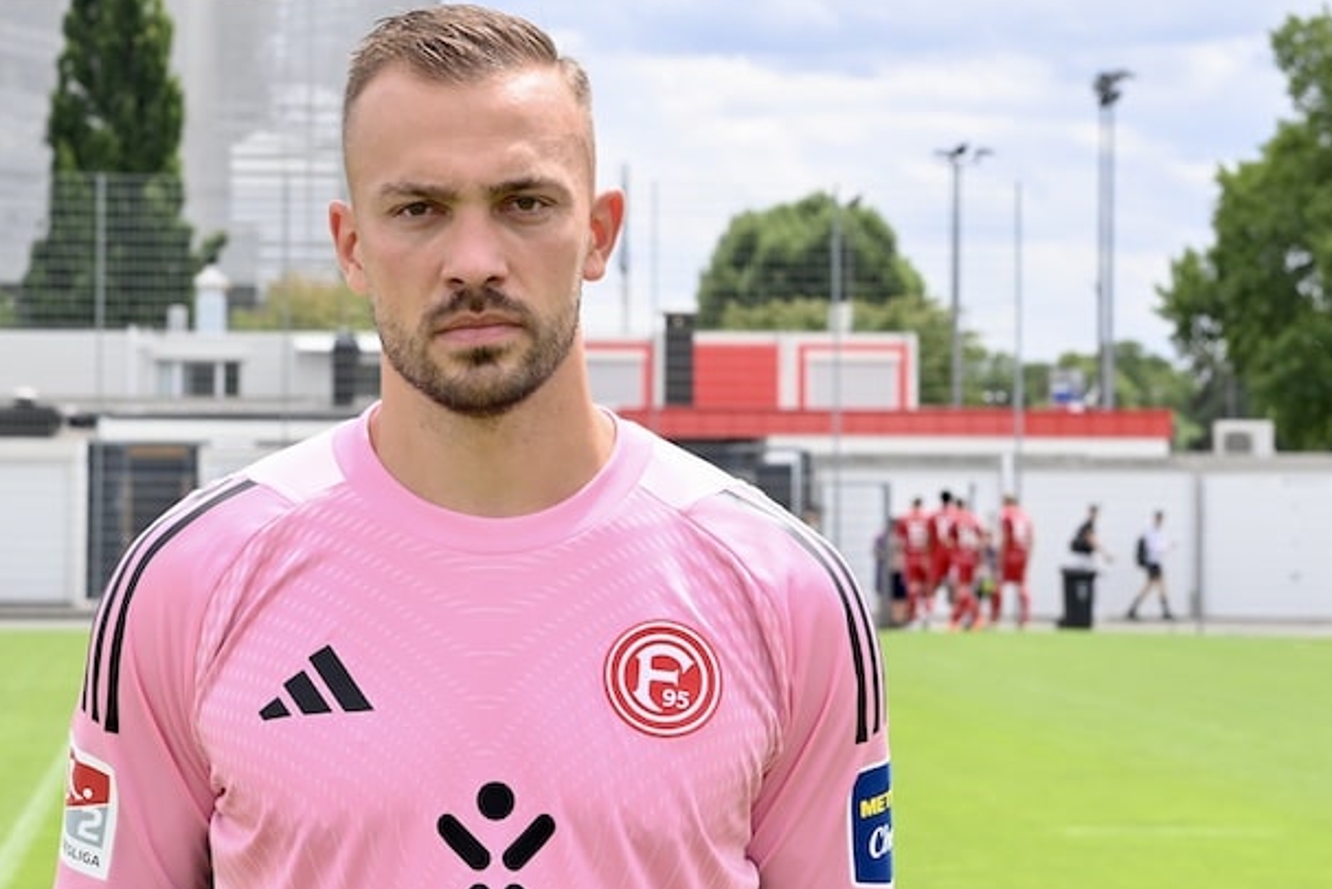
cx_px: 575
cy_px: 282
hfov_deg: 17.3
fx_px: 4367
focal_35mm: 118
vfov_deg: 11.6
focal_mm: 70
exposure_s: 1/125
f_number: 9
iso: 100
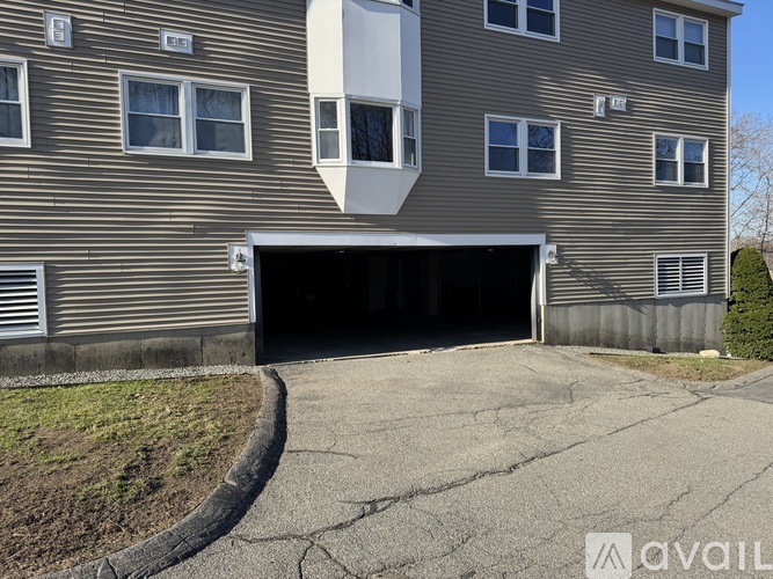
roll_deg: +1.0
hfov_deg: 71.6
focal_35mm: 24
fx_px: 536
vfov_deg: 56.8
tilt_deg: -2.1
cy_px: 290
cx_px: 386
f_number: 1.78
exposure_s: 1/1923
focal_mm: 6.76
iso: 80
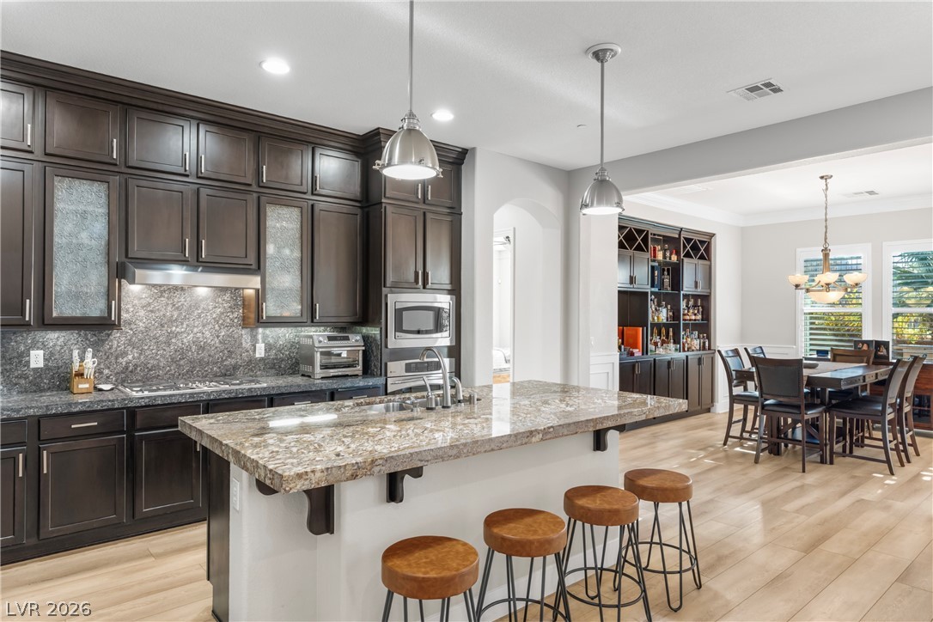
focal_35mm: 22
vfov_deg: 57.2
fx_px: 570
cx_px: 466
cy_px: 311
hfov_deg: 78.6
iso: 400
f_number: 8
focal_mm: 22
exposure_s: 2
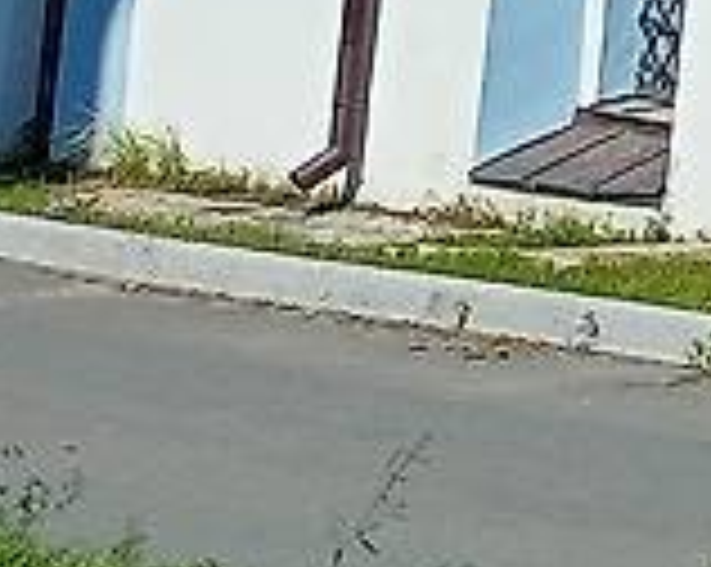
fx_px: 4372
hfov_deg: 8.3
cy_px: -1350
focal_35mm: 208
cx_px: 1886
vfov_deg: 6.5
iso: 115
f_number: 1.8
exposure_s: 1/5988
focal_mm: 4.69
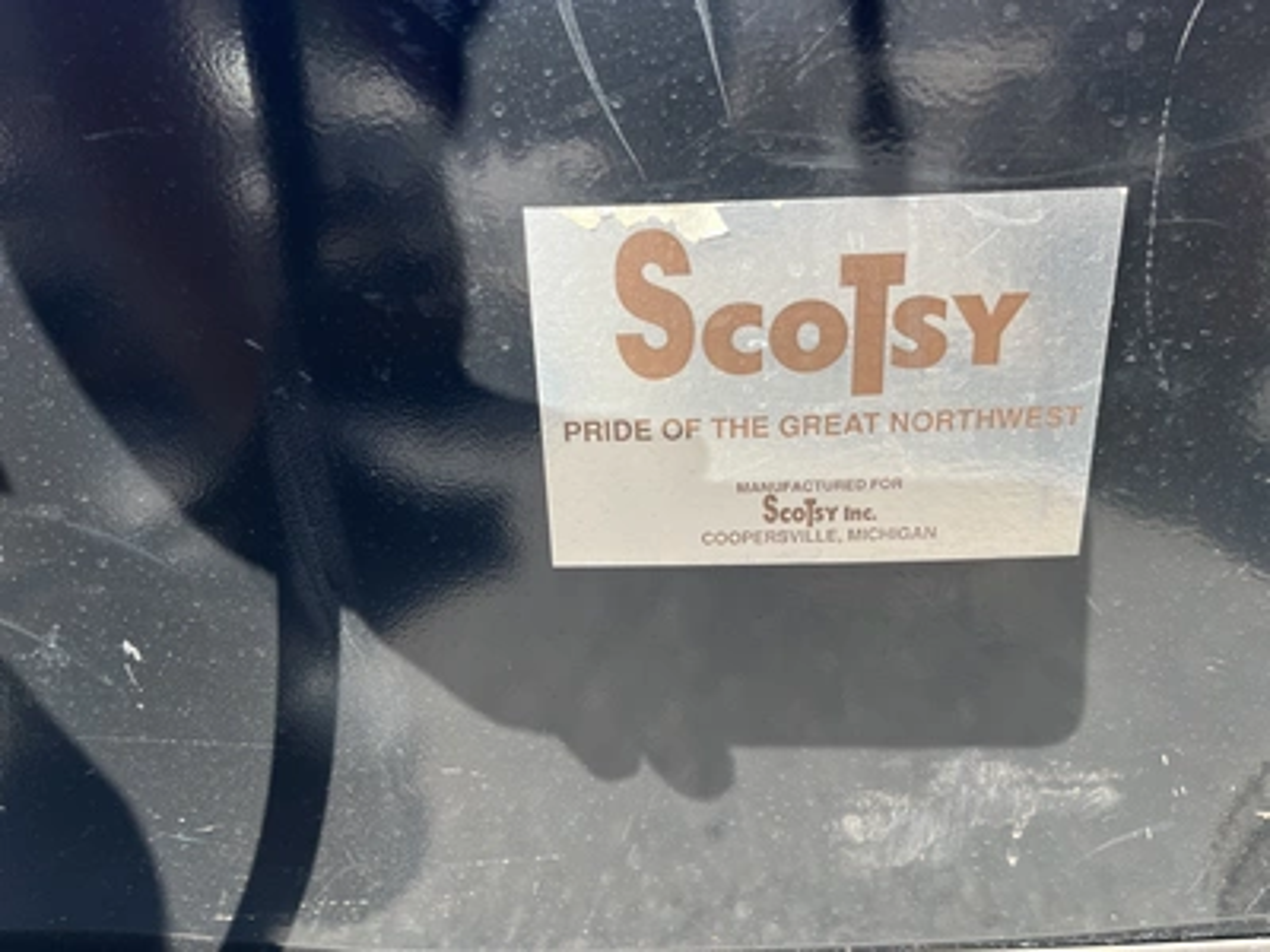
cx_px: 635
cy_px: 476
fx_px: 954
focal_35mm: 26
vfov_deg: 53.1
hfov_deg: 67.3
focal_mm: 5.1
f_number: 1.6
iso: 50
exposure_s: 1/864
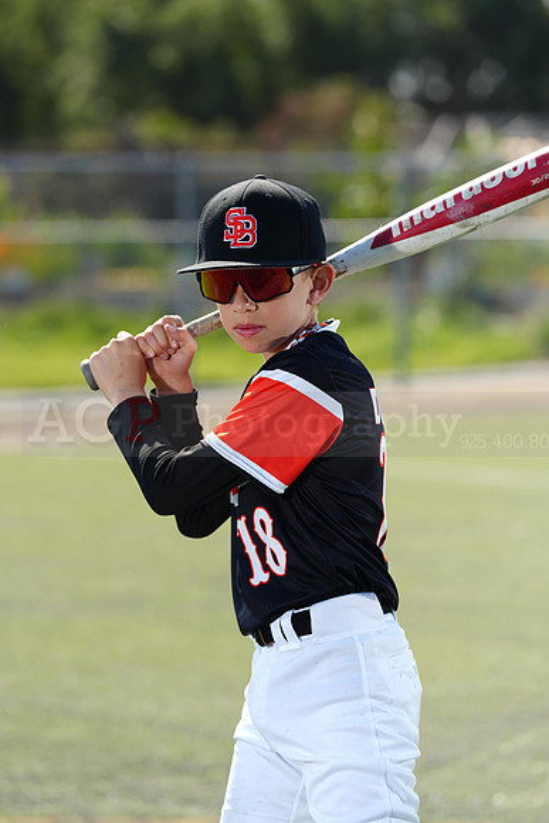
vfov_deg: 10.3
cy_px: 412
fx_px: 4572
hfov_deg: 6.9
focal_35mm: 200
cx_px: 274
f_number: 5
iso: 64
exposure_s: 1/250
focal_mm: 200
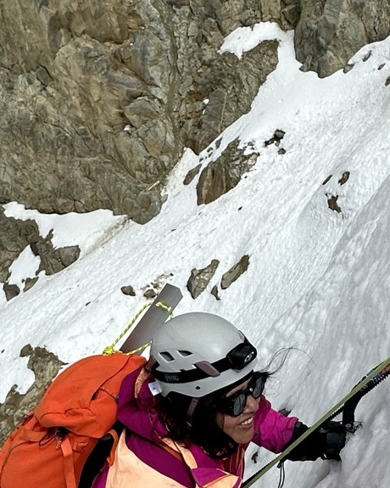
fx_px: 548
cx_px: 318
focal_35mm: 38
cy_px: 395
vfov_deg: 45.3
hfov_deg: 37.6
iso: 50
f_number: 2.2
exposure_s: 1/4292
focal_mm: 2.22
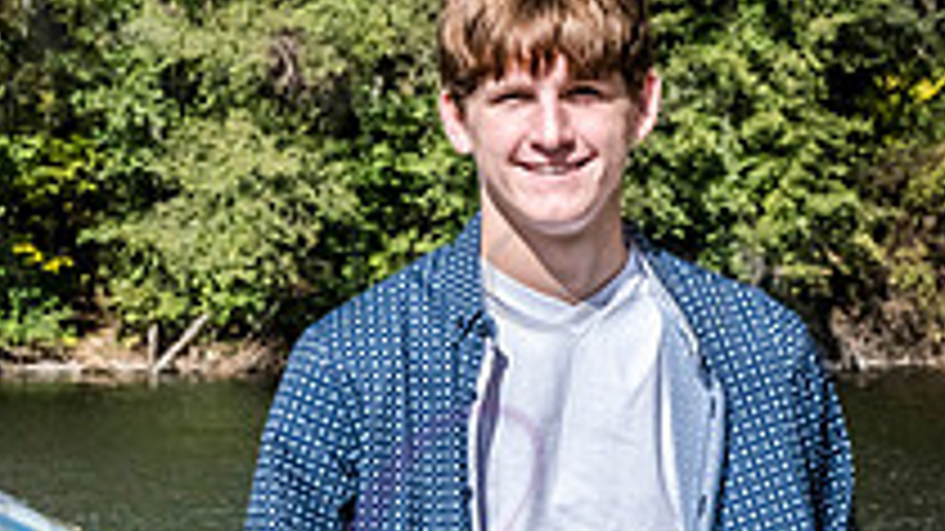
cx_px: 176
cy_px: 497
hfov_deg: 8.1
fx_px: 6664
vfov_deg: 4.6
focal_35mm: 266
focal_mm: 92
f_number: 16
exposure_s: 1/640
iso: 800
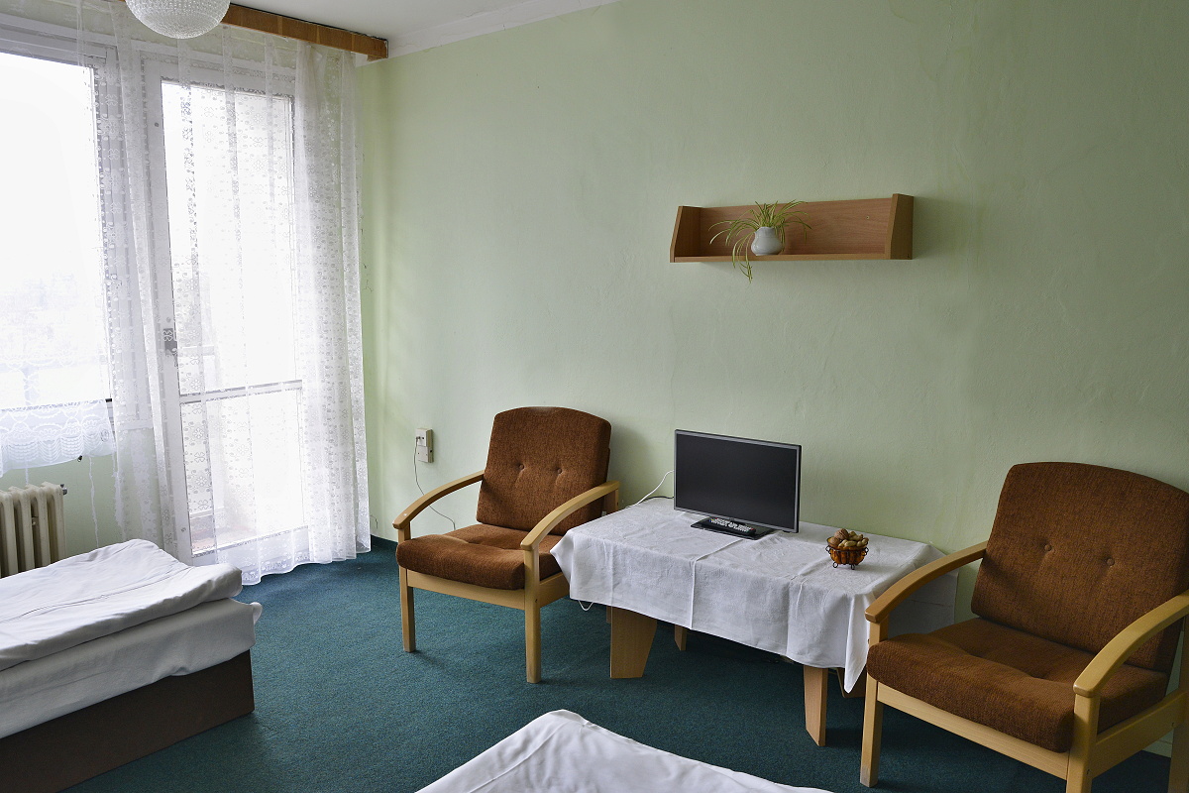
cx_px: 594
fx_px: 793
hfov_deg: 73.7
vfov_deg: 53.1
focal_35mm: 24
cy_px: 396
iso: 800
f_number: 7.1
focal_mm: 24
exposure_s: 1/80
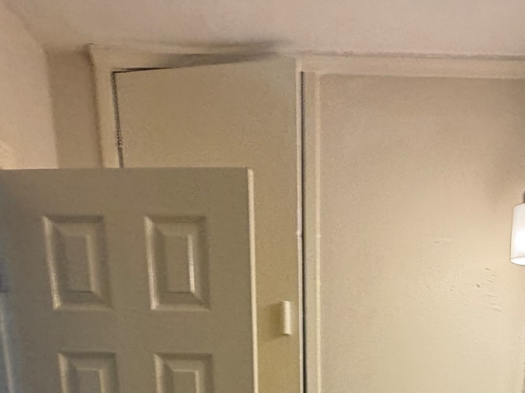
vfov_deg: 28.5
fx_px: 591
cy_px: 539
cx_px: 336
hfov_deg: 47.3
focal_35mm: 39
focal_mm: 2.22
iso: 200
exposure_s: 1/120
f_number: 2.2
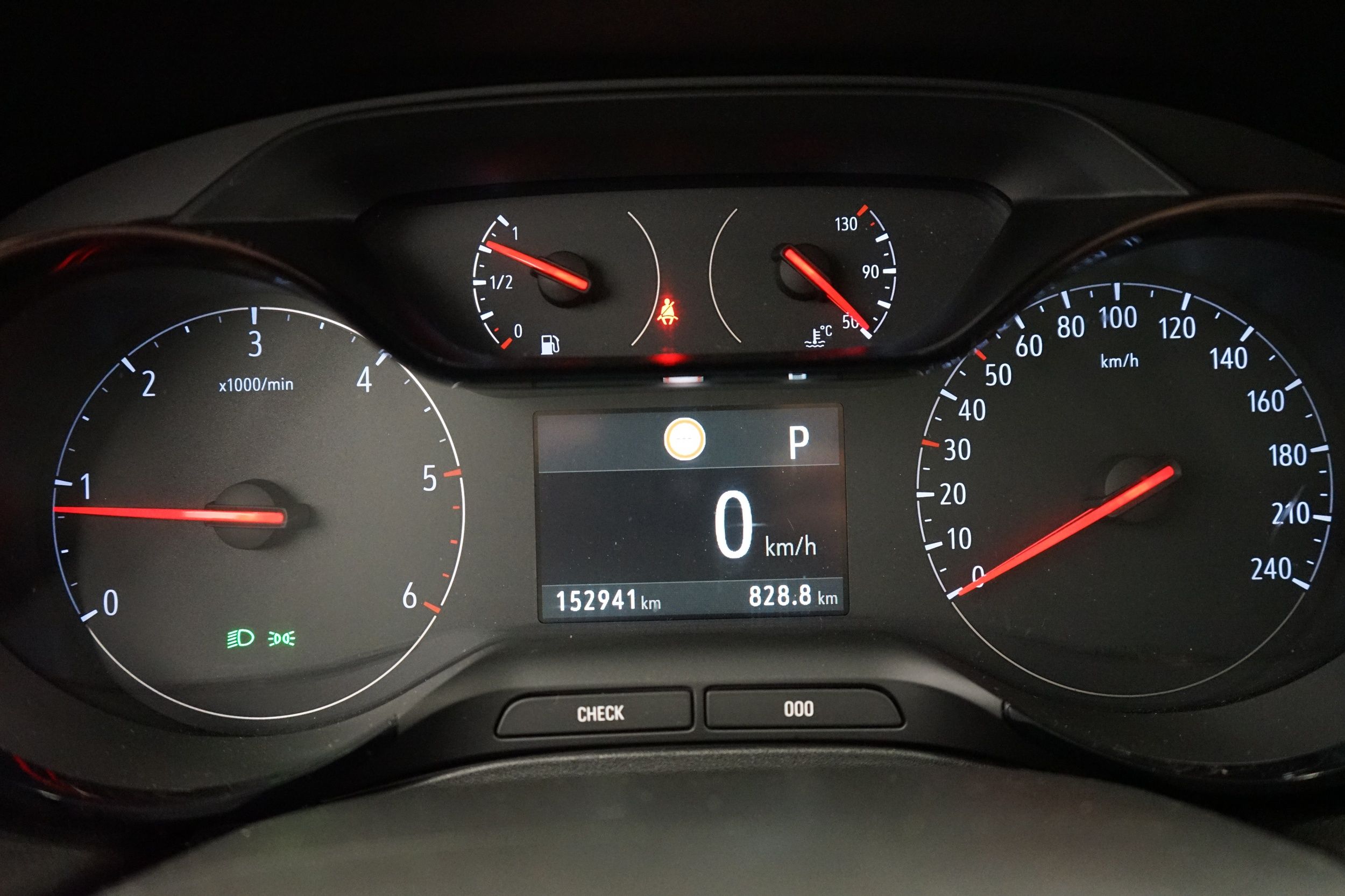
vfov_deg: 40.0
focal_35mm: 33
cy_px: 448
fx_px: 1233
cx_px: 672
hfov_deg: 57.2
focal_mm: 33
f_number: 4
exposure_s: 1/60
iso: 6400
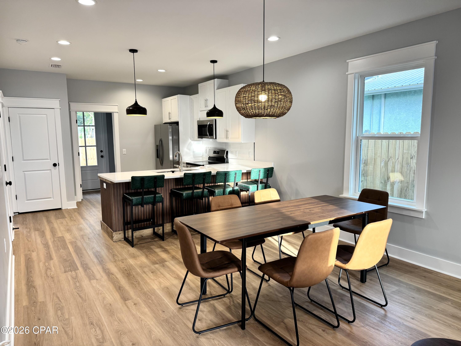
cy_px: 173
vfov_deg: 56.8
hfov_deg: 71.6
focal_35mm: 24
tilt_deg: -6.0
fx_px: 320
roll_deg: +0.4
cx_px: 230
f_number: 1.78
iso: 125
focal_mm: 6.76
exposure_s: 1/120
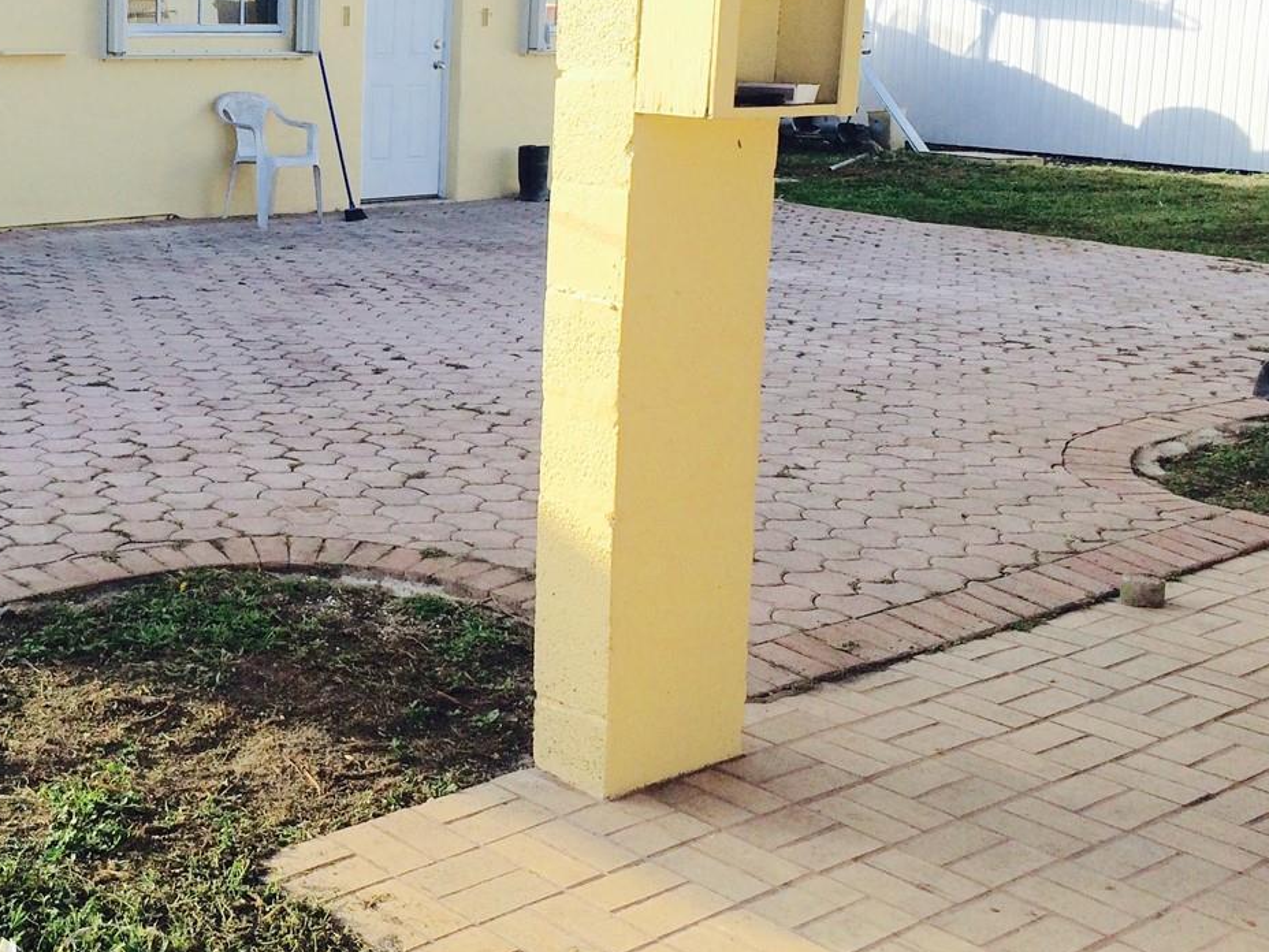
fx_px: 1833
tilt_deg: -7.6
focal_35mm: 50
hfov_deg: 36.9
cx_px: 263
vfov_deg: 28.8
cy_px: 289
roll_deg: -0.4
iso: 32
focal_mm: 4.15
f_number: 2.2
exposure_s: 1/1466
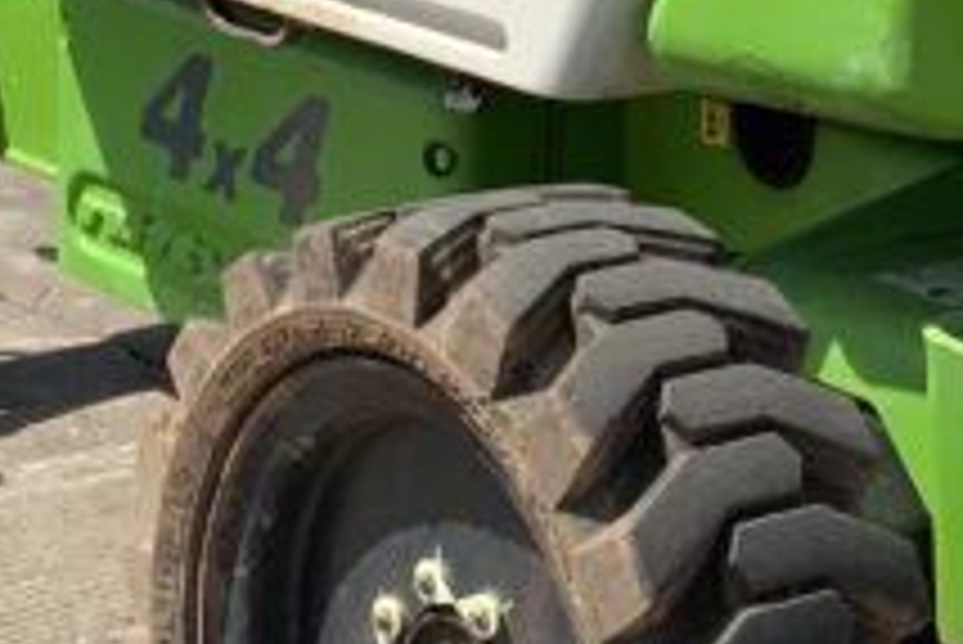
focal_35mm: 144
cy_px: -212
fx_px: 3854
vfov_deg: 9.4
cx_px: 783
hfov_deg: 14.2
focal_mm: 3
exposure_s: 1/2141
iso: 16
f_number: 1.8
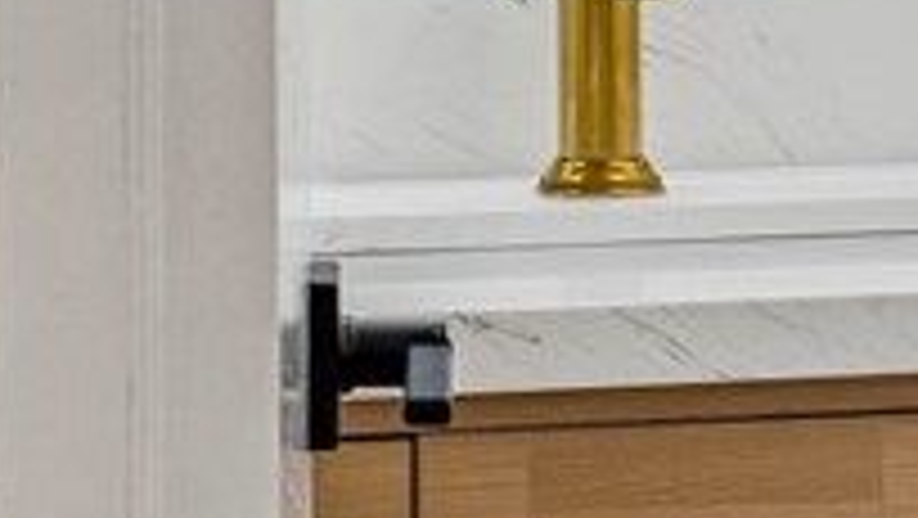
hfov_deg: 7.9
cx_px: 1710
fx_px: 6405
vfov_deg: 4.6
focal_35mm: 263
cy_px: -399
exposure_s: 1/60
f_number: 8
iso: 400
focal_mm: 50
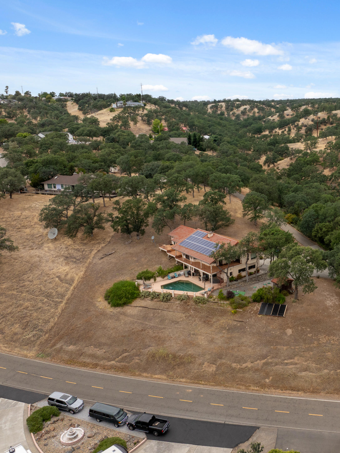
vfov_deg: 55.4
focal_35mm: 33
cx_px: 297
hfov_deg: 40.2
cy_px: 229
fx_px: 432
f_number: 2.8
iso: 100
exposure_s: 1/160
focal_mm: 12.29
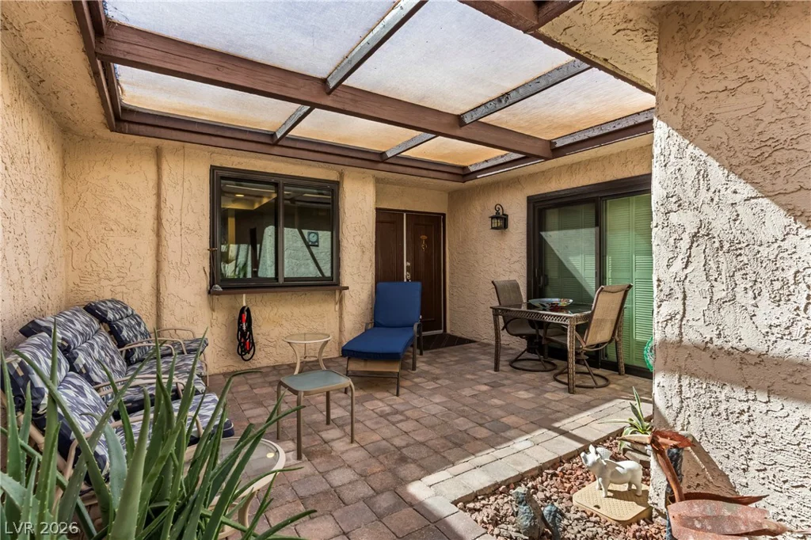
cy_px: 270
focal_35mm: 17
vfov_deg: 70.4
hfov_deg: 93.3
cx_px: 406
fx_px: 383
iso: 400
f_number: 8
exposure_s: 1/1250
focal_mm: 17
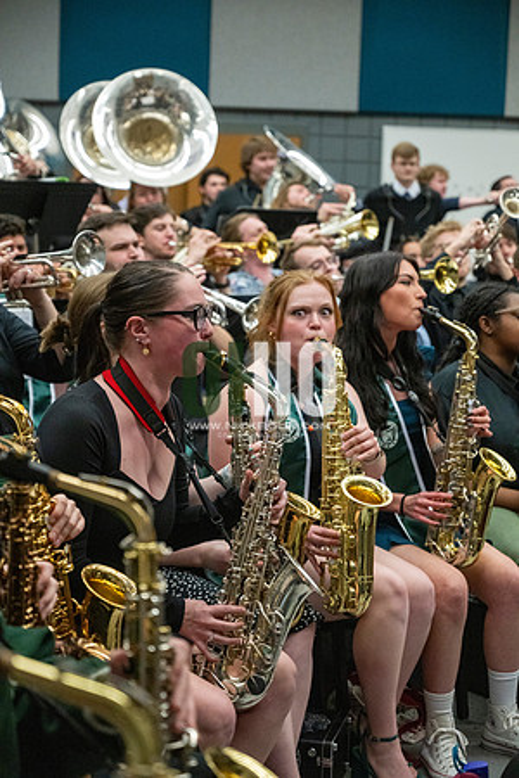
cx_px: 260
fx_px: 1514
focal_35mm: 70
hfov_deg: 19.5
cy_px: 389
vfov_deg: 28.8
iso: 10000
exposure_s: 1/500
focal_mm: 70
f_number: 4
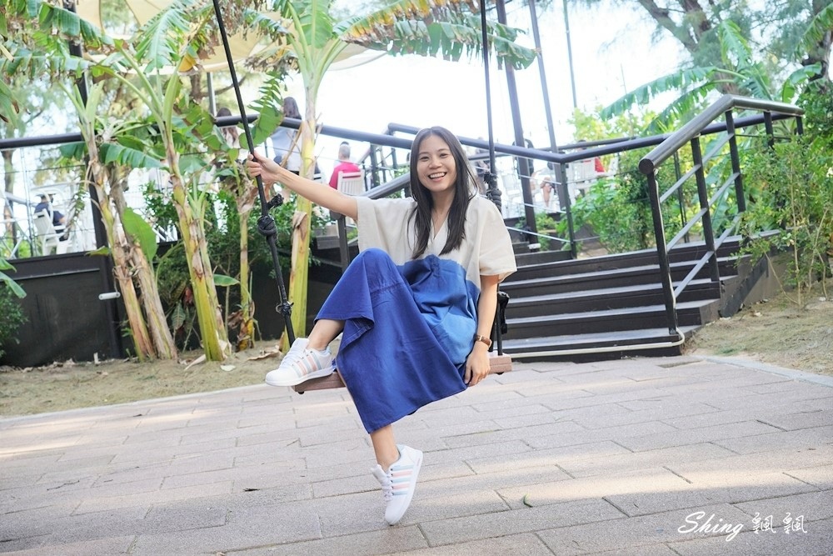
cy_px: 278
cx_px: 416
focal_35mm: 49
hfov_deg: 40.3
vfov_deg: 27.5
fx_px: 1134
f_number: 5.6
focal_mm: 49
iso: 100
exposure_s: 1/60
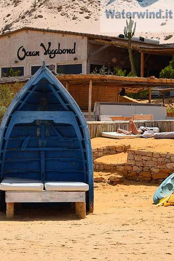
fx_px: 1027
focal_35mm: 142
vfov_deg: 14.4
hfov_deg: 9.7
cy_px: 182
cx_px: 48
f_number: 11
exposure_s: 1/500
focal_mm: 55
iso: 200
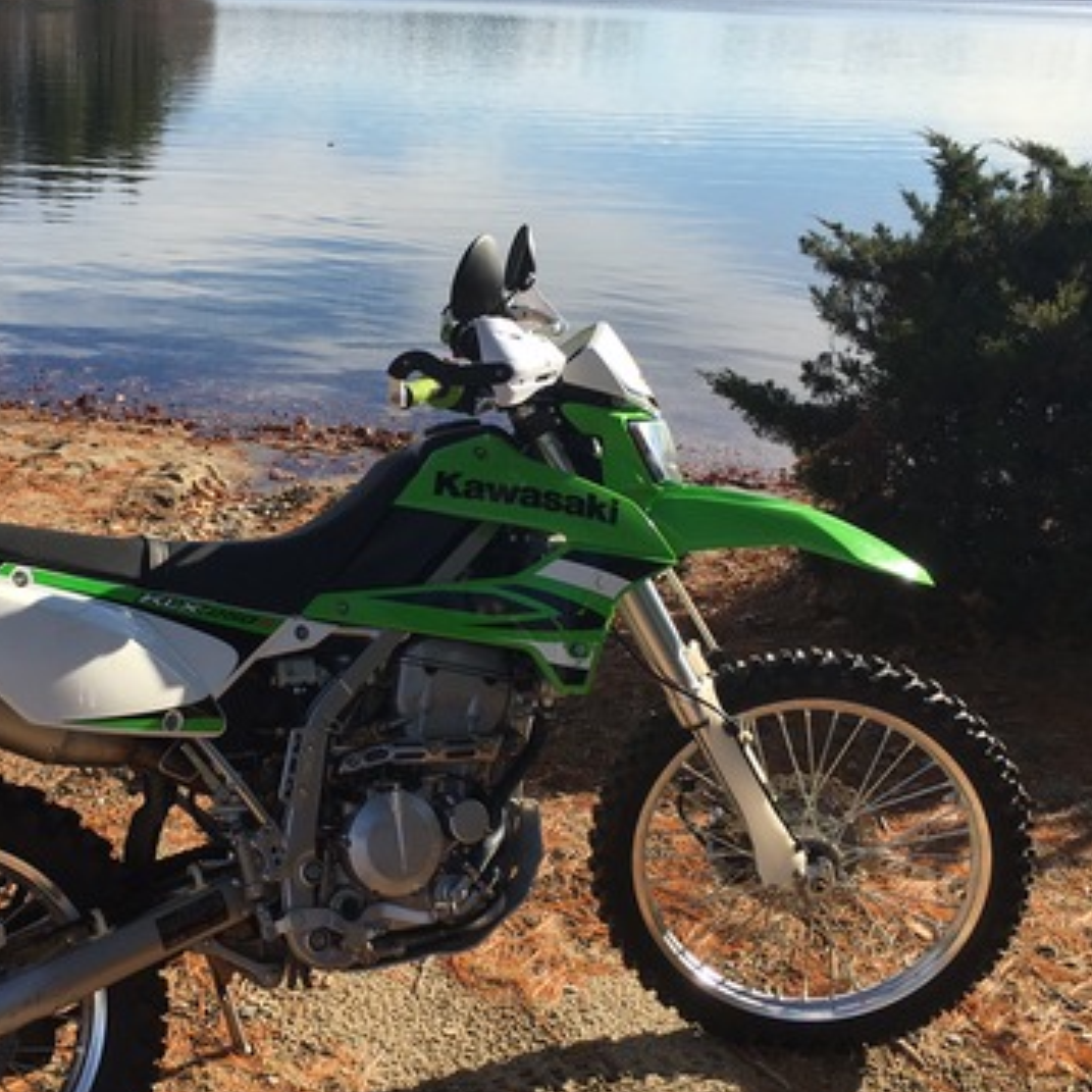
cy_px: 596
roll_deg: -3.0
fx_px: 1642
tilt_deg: -20.7
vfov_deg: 36.8
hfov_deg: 36.2
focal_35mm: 46
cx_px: 321
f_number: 2.2
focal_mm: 4.15
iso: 25
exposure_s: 1/1026
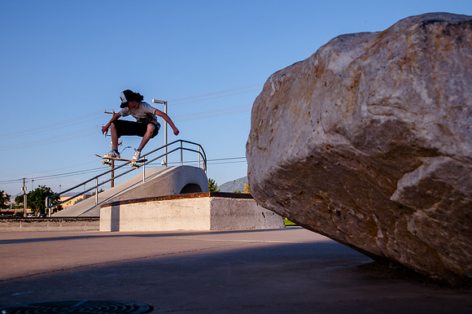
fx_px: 635
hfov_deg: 40.8
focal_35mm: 48
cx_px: 226
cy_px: 152
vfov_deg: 27.8
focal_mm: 46
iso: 1000
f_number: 14
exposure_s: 1/400
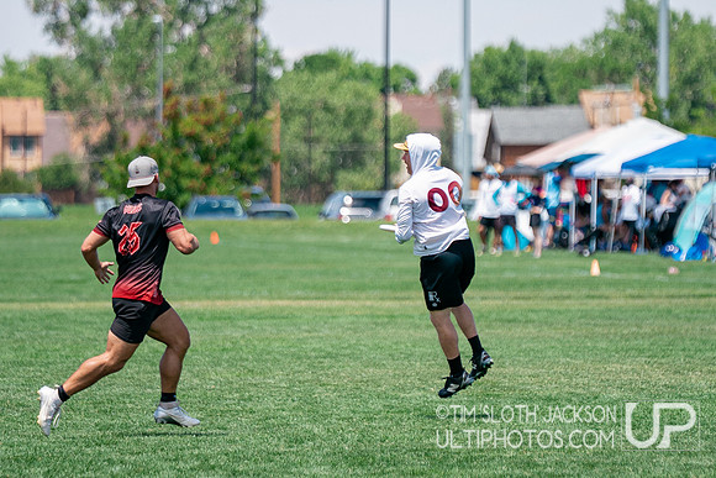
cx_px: 383
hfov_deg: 4.9
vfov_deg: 3.3
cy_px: 241
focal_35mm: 417
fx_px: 8287
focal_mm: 200
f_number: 2.8
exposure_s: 1/3200
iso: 250
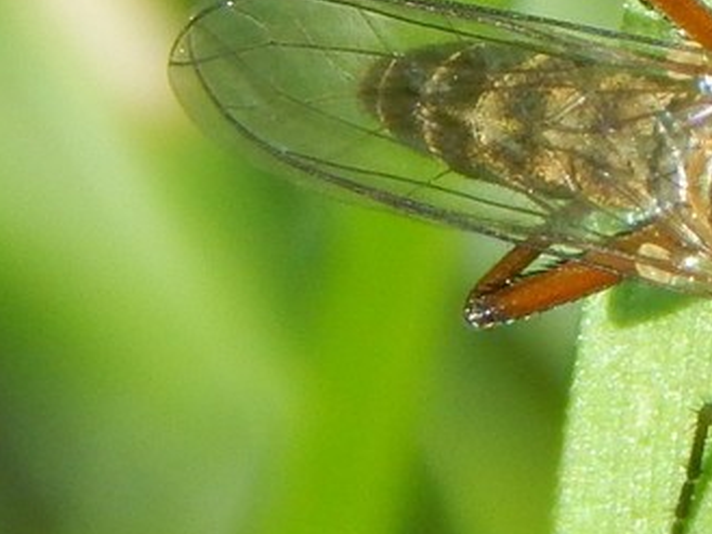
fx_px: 11029
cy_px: 138
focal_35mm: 536
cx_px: 640
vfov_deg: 2.8
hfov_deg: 3.7
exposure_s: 1/250
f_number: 5.4
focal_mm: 37.1
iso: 160
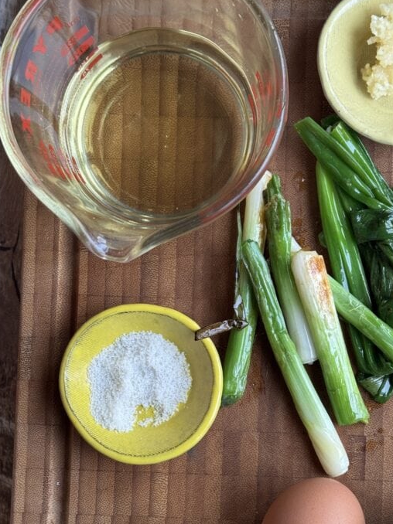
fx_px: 1030
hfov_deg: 21.5
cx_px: 272
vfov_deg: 28.3
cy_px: 366
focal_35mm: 68
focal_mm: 6.76
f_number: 1.78
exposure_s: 1/60
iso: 125
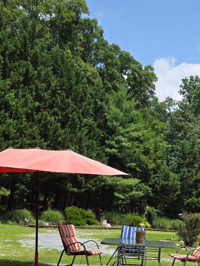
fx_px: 354
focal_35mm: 46
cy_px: 237
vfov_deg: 38.5
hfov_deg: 30.2
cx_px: 180
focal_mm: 5.4
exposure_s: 1/1686
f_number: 1.8
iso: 25
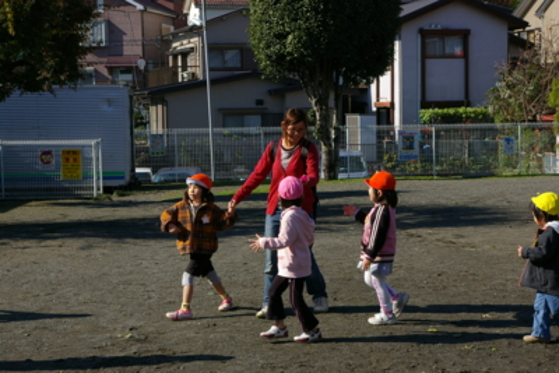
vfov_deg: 16.6
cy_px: 186
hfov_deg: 24.6
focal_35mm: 82
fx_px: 1281
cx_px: 280
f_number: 9.5
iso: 200
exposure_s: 1/250
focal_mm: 55
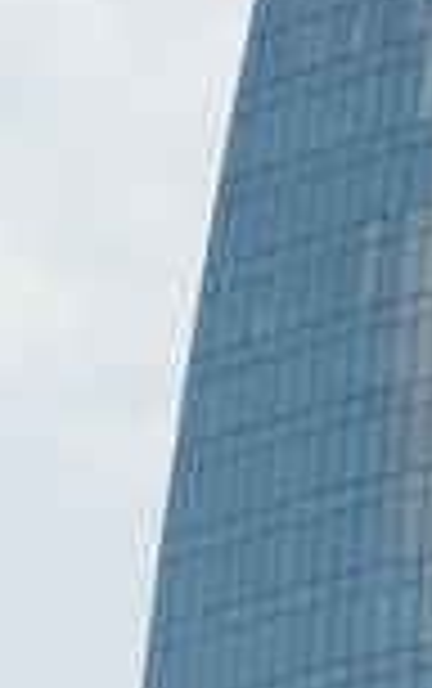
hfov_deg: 1.2
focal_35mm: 1119
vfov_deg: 1.9
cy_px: 1252
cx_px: -518
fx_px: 21020
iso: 100
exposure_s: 1/250
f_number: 8
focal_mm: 105
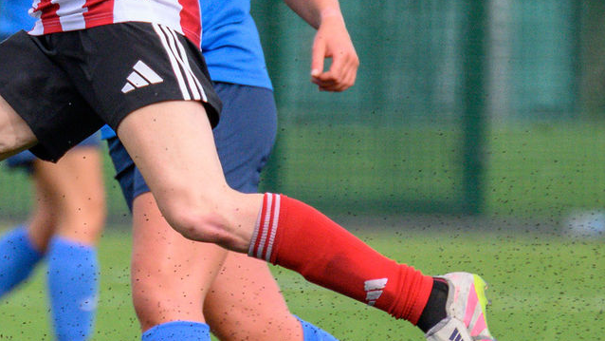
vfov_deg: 0.6
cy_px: -70
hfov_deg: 1.1
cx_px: -182
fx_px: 32777
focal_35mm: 2043
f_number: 5.6
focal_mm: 400
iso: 900
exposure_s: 1/1600
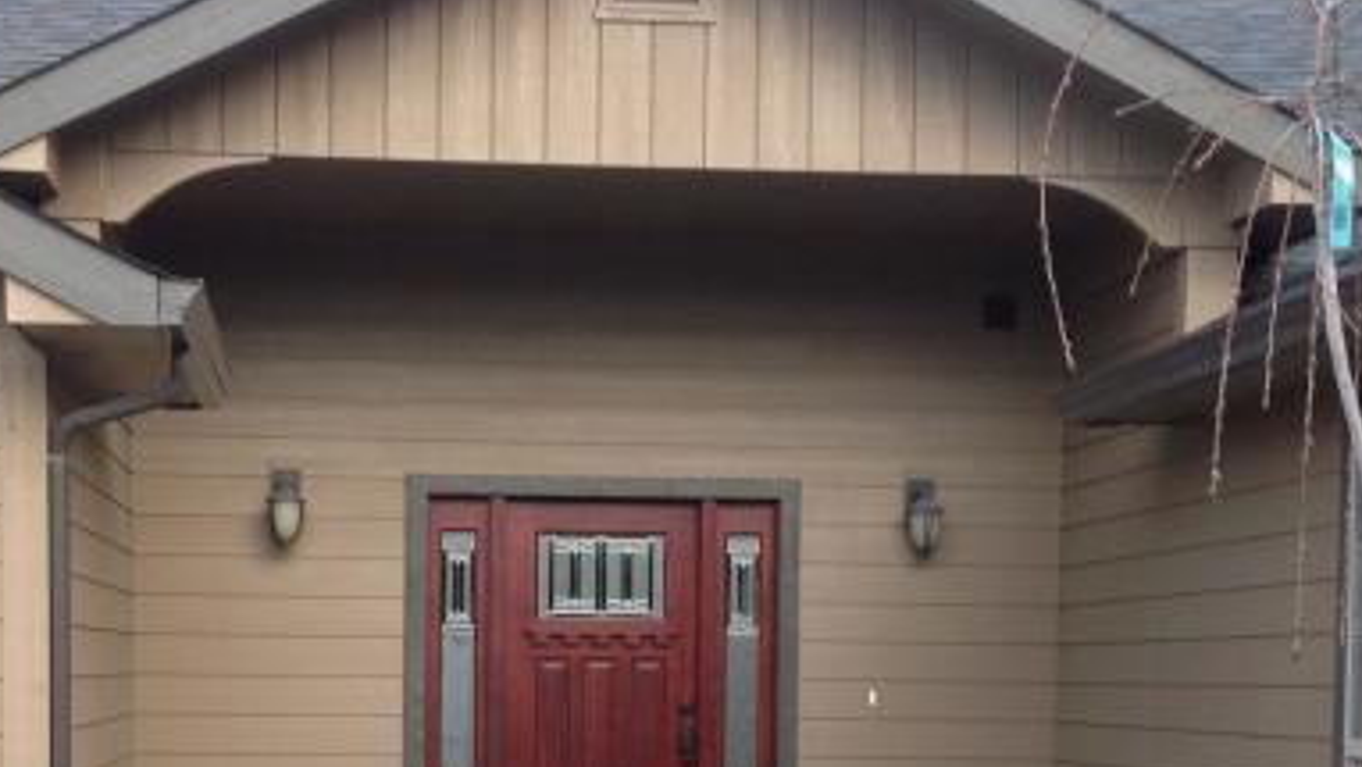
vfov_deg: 14.8
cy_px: 803
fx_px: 2890
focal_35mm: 80
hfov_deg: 26.5
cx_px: 579
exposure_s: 1/60
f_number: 2.4
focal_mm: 4.28
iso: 64
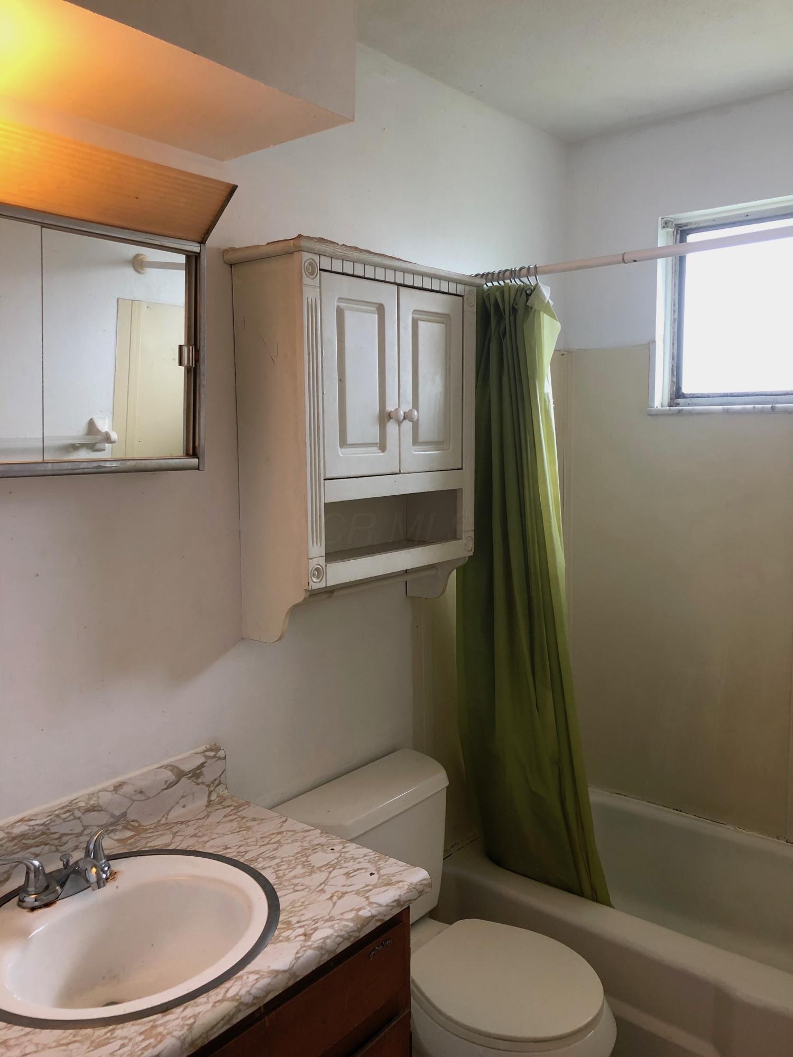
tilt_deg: -5.3
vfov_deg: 63.4
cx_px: 396
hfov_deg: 49.7
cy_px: 528
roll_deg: +0.1
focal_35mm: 28
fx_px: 855
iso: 40
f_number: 1.8
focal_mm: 3.99
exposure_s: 1/20
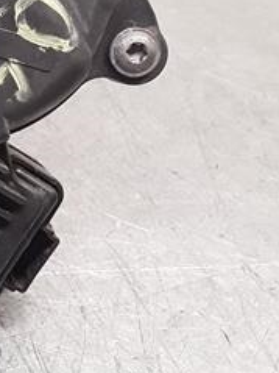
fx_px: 807
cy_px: 92
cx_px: -143
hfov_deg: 17.6
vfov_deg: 25.7
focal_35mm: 75
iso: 100
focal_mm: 2.91
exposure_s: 1/100
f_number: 1.9
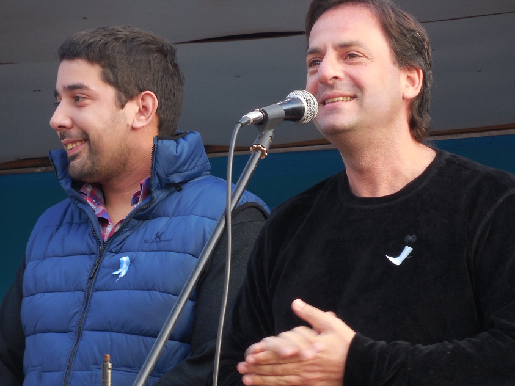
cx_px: 302
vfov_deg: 5.1
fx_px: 4314
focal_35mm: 290
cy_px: 202
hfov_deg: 6.8
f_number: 5.1
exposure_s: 1/30
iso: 125
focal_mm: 43.4
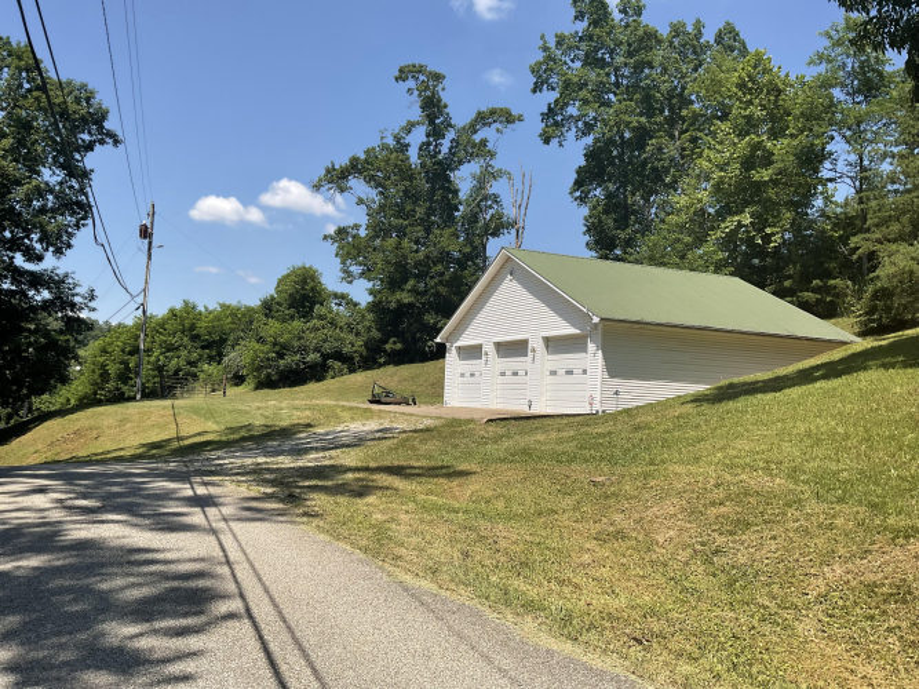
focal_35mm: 29
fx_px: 770
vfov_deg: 48.2
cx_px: 460
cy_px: 344
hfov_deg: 61.7
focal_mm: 3
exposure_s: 1/1730
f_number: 1.8
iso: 16
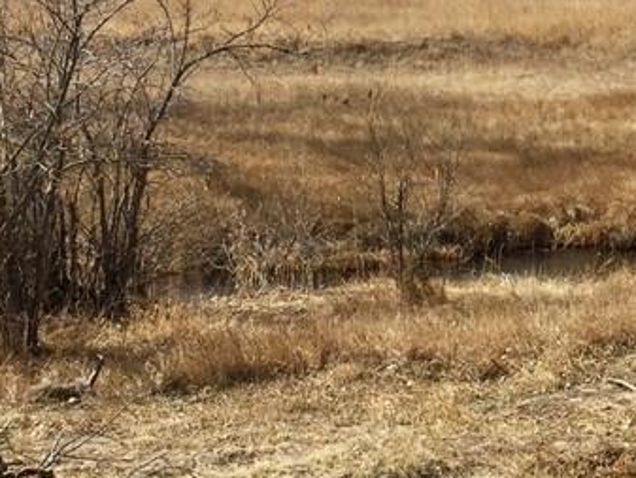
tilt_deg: -5.6
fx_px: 1617
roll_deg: +0.0
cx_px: 504
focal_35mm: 88
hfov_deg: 22.0
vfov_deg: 16.7
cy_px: 119
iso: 32
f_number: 2.2
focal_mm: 4.15
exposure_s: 1/2825
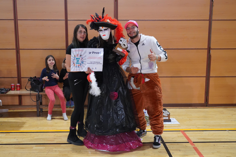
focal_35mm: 42
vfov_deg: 31.9
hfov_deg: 46.4
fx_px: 275
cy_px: 77
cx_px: 112
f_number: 4.5
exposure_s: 1/160
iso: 6400
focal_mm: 40
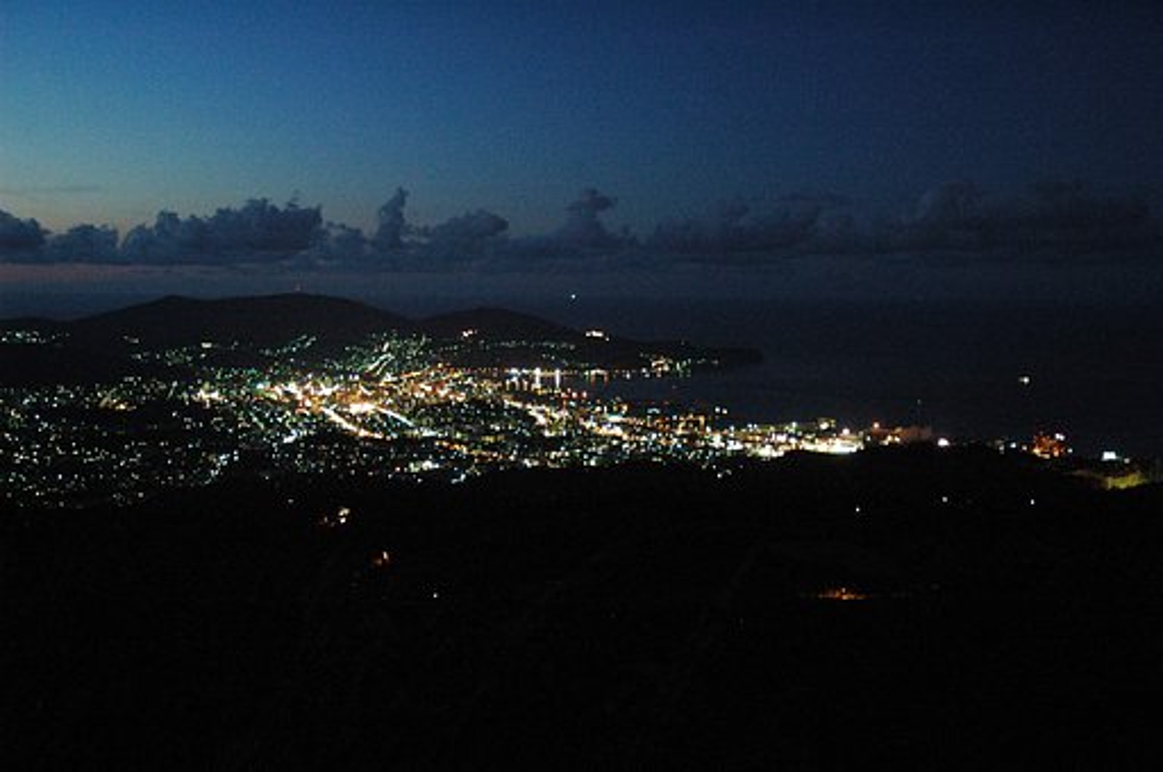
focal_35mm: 38
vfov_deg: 35.4
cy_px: 386
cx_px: 582
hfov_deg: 51.3
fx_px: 1210
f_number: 3.8
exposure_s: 1/2.5
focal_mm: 25
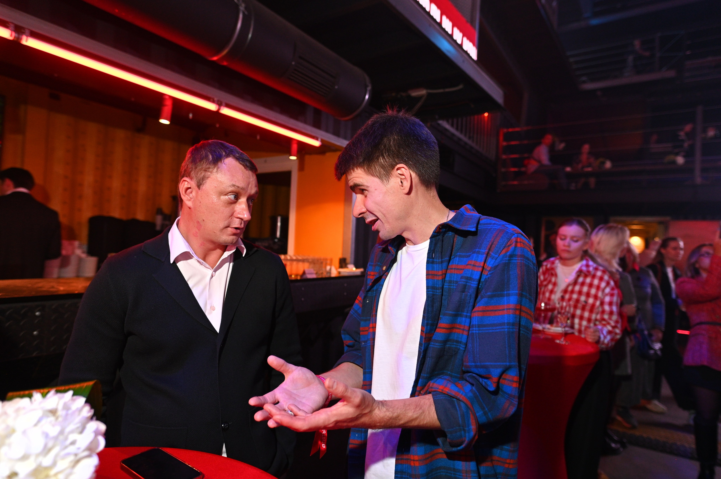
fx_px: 400
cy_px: 240
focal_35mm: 20
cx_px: 360
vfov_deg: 61.9
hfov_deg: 84.0
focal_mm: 20
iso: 1000
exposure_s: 1/160
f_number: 2.8
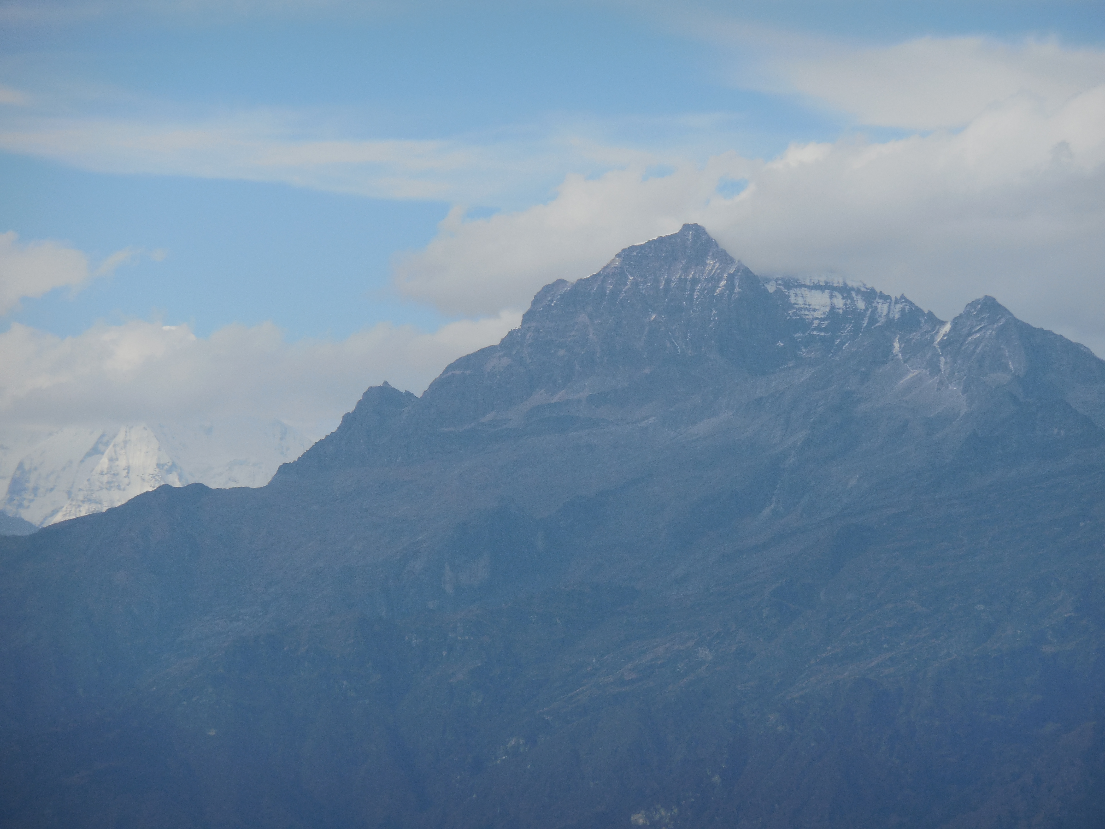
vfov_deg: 5.8
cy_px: 414
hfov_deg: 7.7
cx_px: 552
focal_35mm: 257
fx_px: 8204
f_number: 6.1
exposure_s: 1/500
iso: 125
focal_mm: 45.9
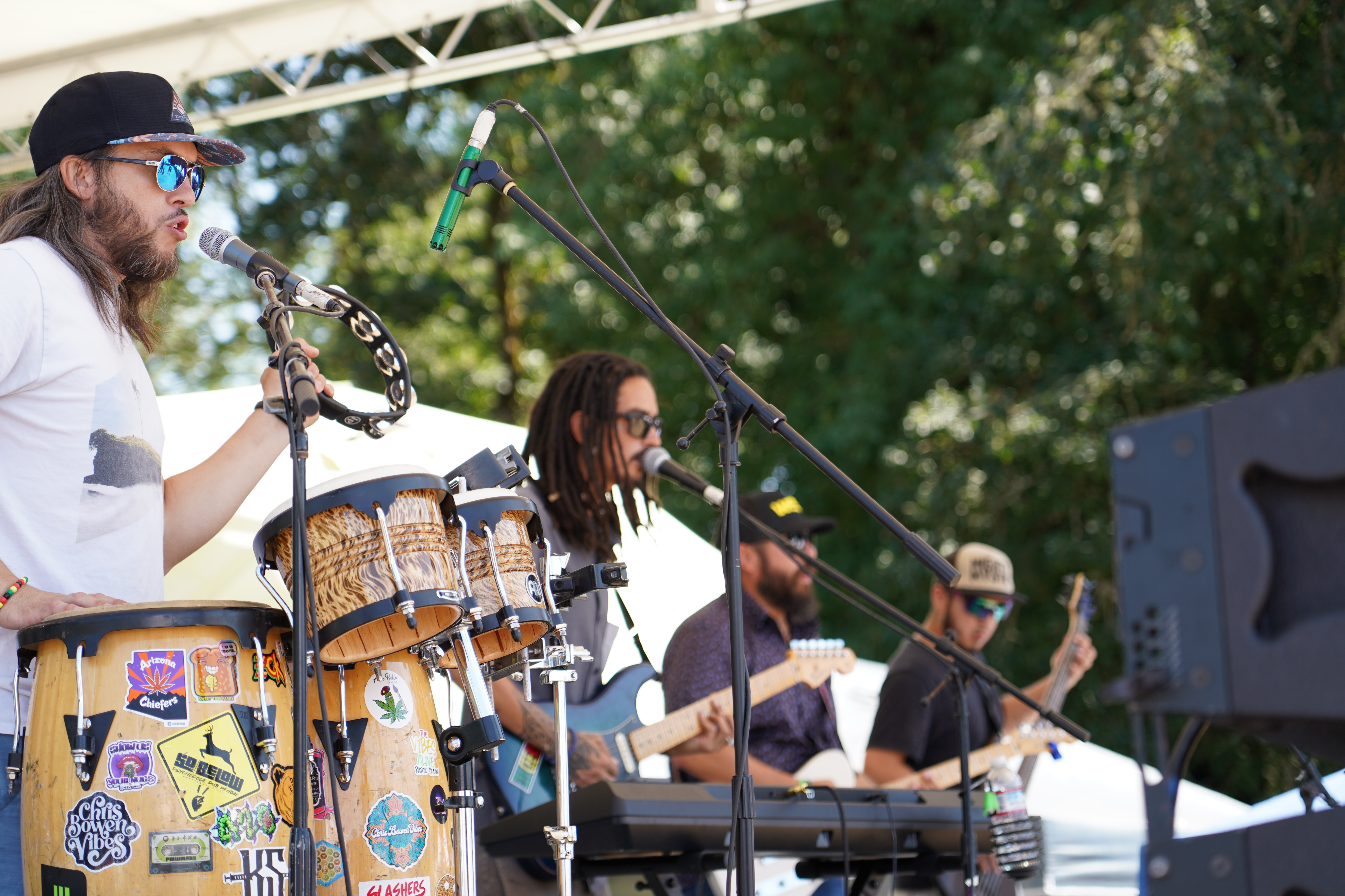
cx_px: 672
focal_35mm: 105
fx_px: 3923
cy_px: 448
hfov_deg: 19.5
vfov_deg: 13.0
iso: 100
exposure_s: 1/160
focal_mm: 105
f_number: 4
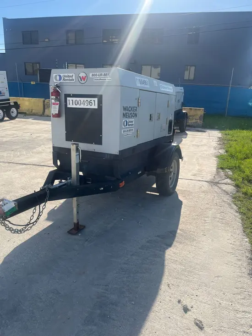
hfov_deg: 53.1
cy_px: 168
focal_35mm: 26
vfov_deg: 67.3
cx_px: 126
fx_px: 252
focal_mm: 5.1
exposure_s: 1/2755
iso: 50
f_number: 1.6
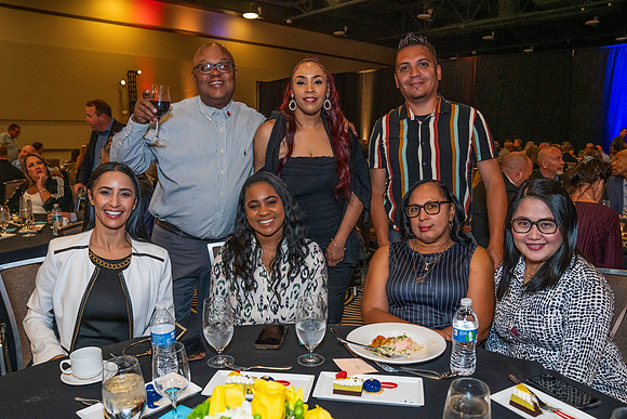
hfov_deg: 66.9
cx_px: 315
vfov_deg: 47.5
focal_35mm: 27
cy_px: 233
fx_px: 474
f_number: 4.5
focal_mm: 24
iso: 3200
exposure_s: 1/125
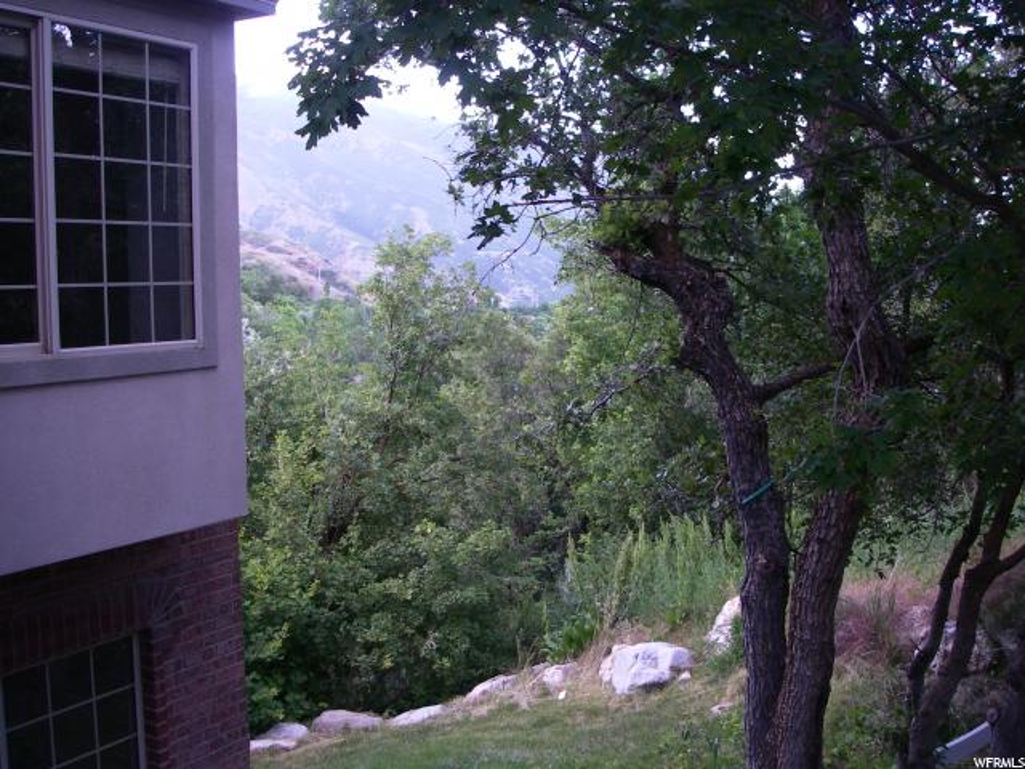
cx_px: 512
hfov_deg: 49.0
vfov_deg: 37.7
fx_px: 1125
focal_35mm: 38
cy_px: 384
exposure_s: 1/50
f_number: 3.3
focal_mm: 6.3
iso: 125
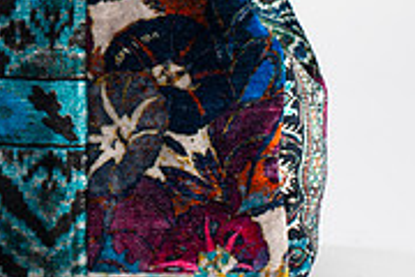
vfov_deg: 7.1
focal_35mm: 193
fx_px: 2225
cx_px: -4
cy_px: -56
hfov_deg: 10.6
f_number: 6.3
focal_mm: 50
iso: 200
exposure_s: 1/200
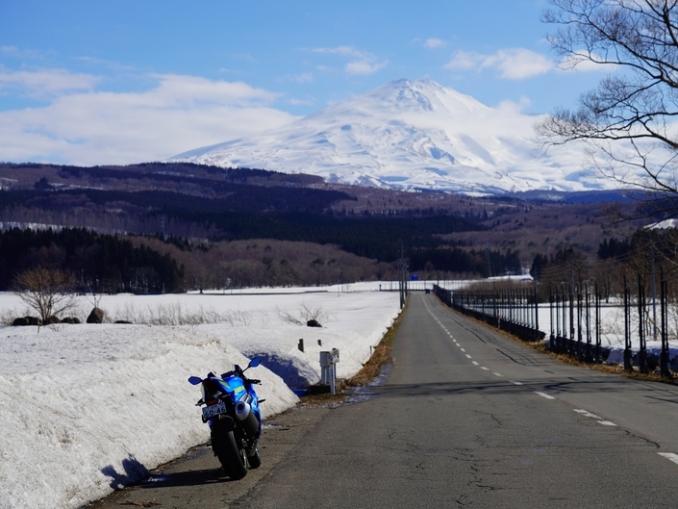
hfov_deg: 23.3
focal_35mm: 84
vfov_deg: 17.6
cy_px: 254
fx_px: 1646
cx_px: 375
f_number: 8
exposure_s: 1/320
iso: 100
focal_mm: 77
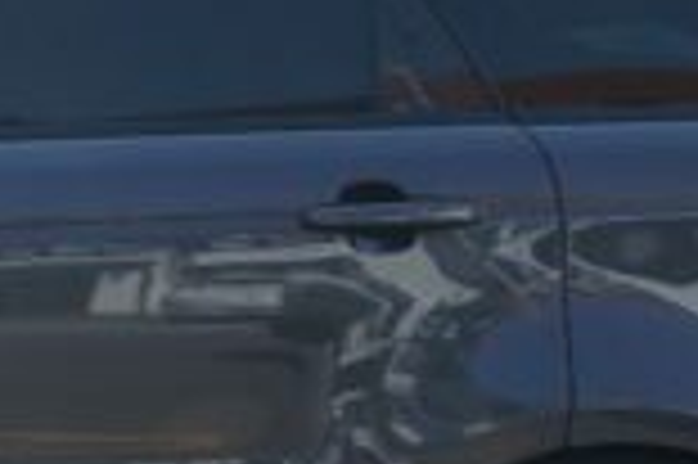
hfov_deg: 12.8
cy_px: -453
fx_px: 2402
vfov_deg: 10.2
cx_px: -977
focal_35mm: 124
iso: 100
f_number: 8
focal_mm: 16
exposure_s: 1/100
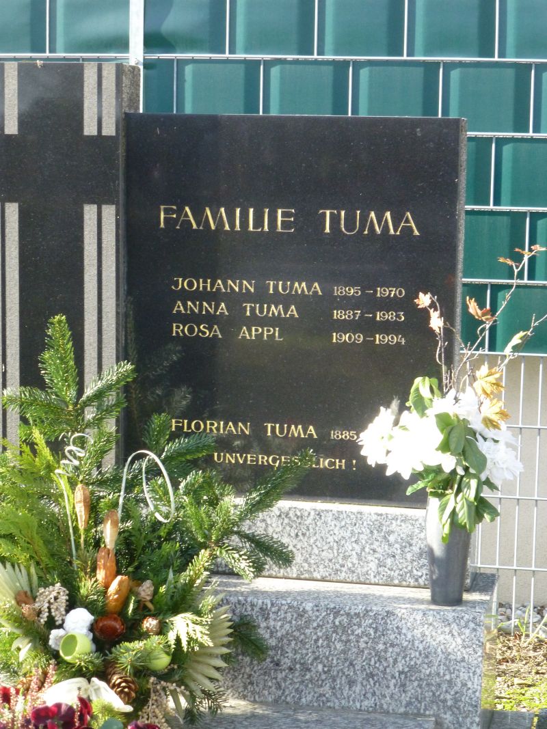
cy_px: 364
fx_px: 1791
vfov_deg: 23.0
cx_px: 274
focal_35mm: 85
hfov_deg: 17.4
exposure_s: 1/250
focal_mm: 15.1
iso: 400
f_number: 5.2
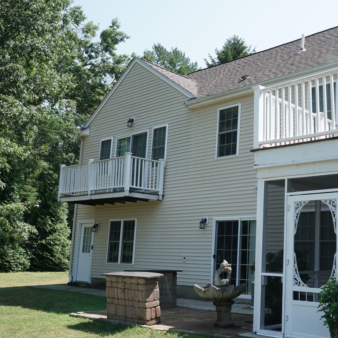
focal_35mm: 44
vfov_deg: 38.3
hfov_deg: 37.4
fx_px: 486
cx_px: 255
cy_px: 180
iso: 100
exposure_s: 1/50
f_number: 11
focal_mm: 30
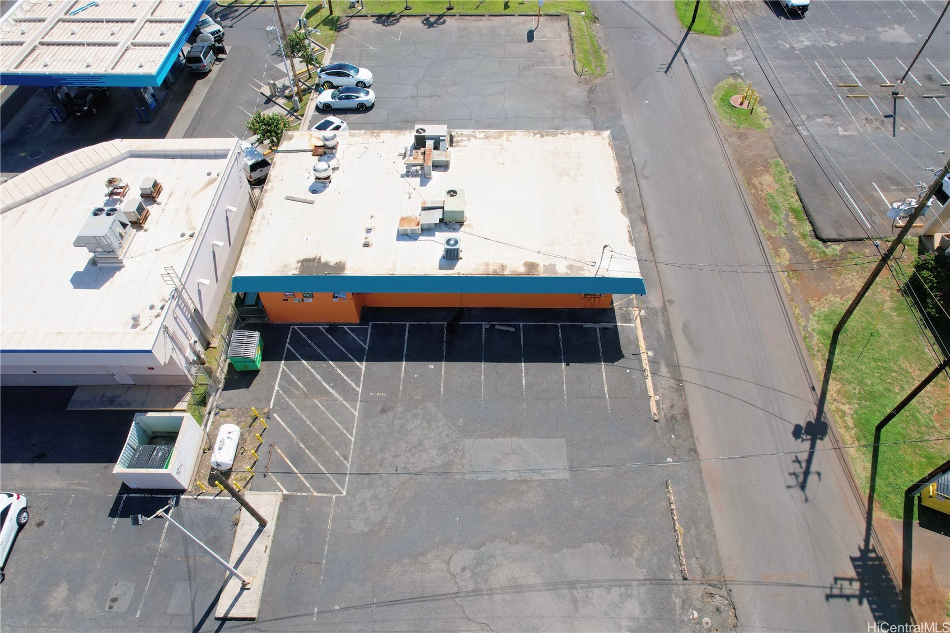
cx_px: 475
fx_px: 580
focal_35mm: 22
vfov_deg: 57.2
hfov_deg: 78.6
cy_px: 316
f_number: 2.8
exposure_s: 1/2500
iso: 200
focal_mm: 8.38
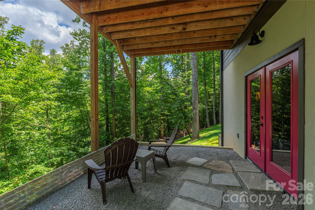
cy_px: 105
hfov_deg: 93.3
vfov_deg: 70.5
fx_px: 149
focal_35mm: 17
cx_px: 158
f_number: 8
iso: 320
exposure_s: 1/500
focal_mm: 17
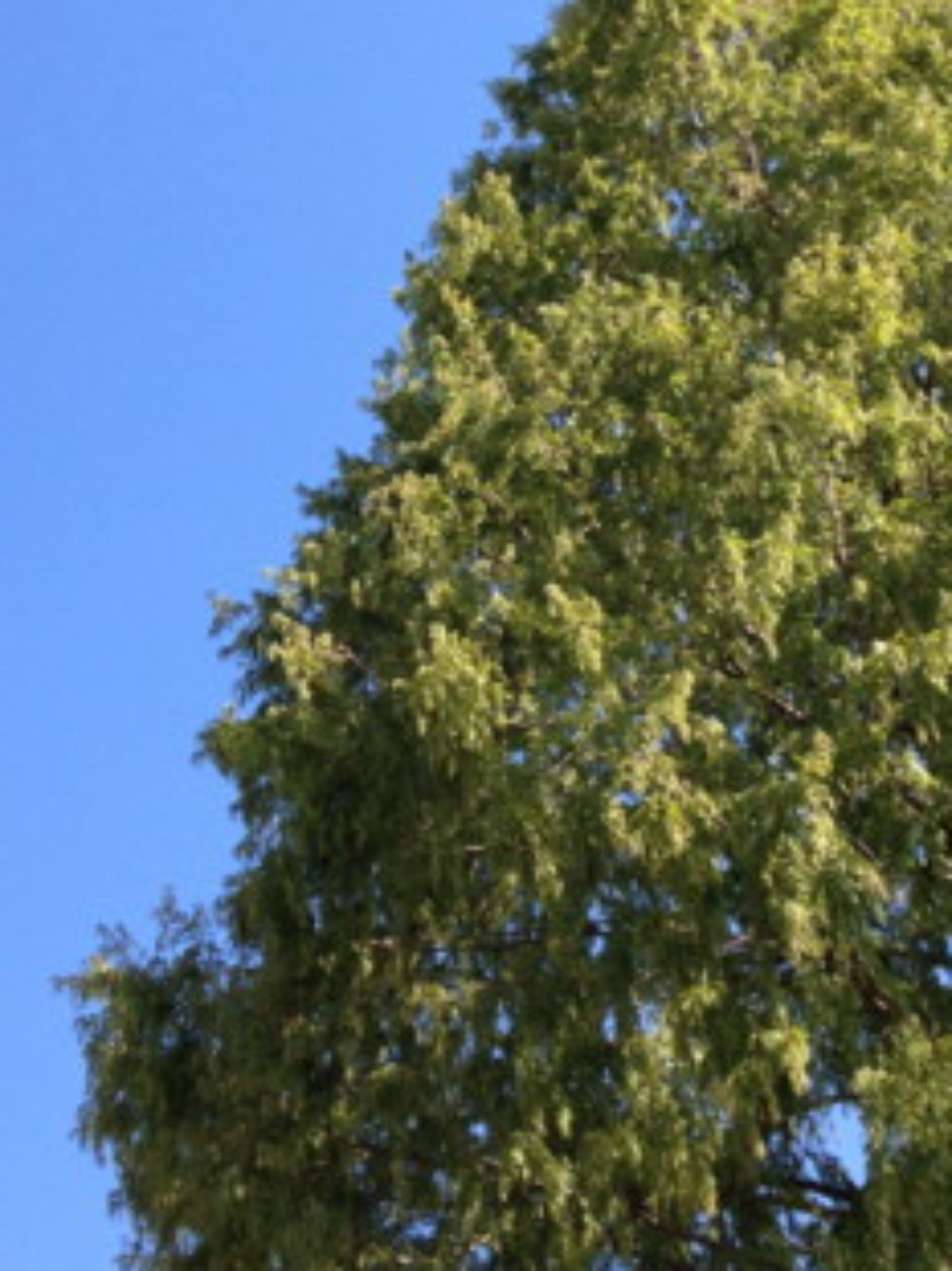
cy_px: 405
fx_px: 2642
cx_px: 531
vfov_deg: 26.9
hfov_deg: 20.4
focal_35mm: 72
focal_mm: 4.28
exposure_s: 1/480
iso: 64
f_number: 2.4
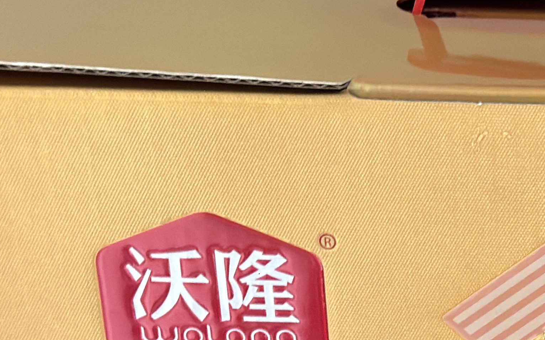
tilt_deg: -26.9
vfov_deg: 9.4
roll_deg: +0.4
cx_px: 685
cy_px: 429
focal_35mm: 138
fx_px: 2050
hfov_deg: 14.6
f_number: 1.78
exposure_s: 1/40
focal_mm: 6.76
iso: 320
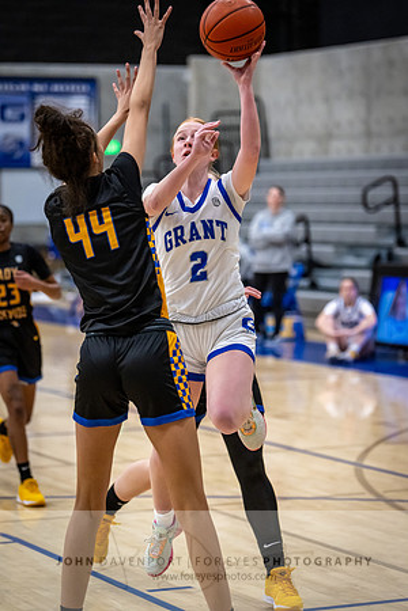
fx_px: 2040
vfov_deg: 17.1
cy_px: 306
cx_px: 204
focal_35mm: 120
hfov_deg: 11.4
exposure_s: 1/1000
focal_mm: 120
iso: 4500
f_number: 2.8
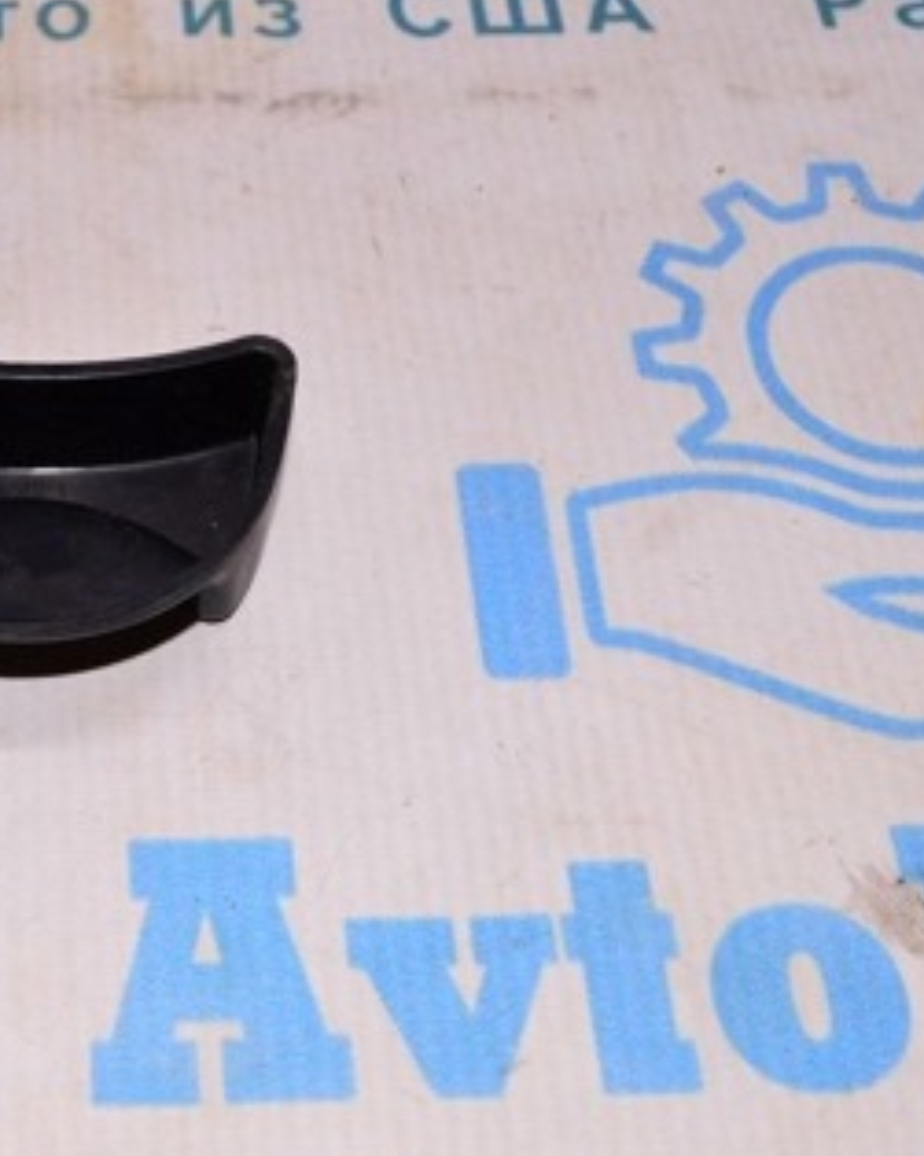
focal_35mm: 63
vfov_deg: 30.0
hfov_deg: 23.4
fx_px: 2155
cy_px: 606
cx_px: 48
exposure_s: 1/200
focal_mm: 22
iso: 1600
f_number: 8
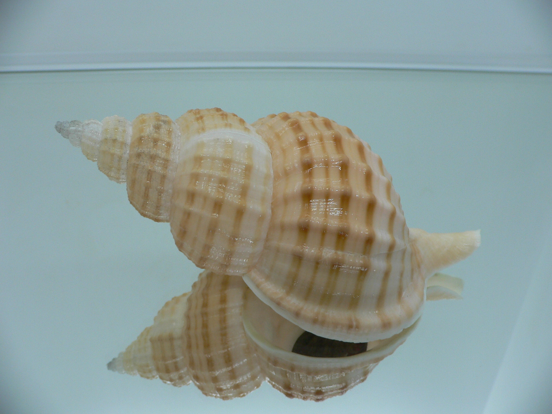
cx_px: 276
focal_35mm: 35
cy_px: 207
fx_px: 558
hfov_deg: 52.6
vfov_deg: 40.7
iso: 80
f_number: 2.8
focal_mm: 4.6
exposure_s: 1/60
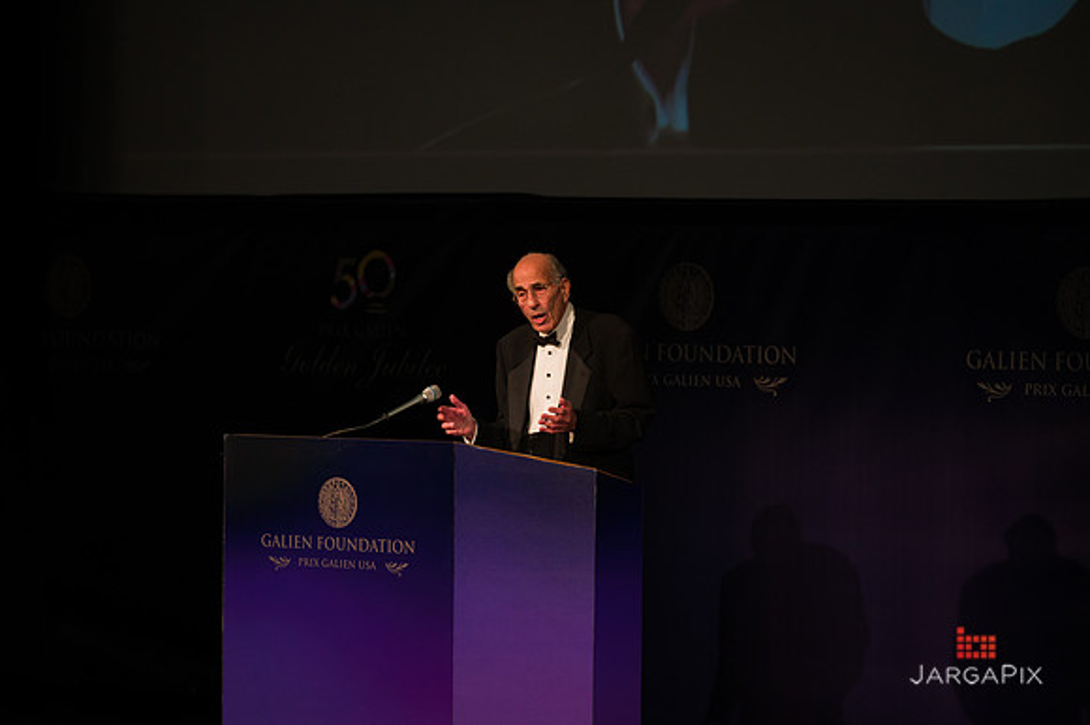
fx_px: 6052
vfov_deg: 6.9
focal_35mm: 200
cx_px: 545
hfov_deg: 10.3
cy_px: 362
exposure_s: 1/200
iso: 1600
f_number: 4
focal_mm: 200
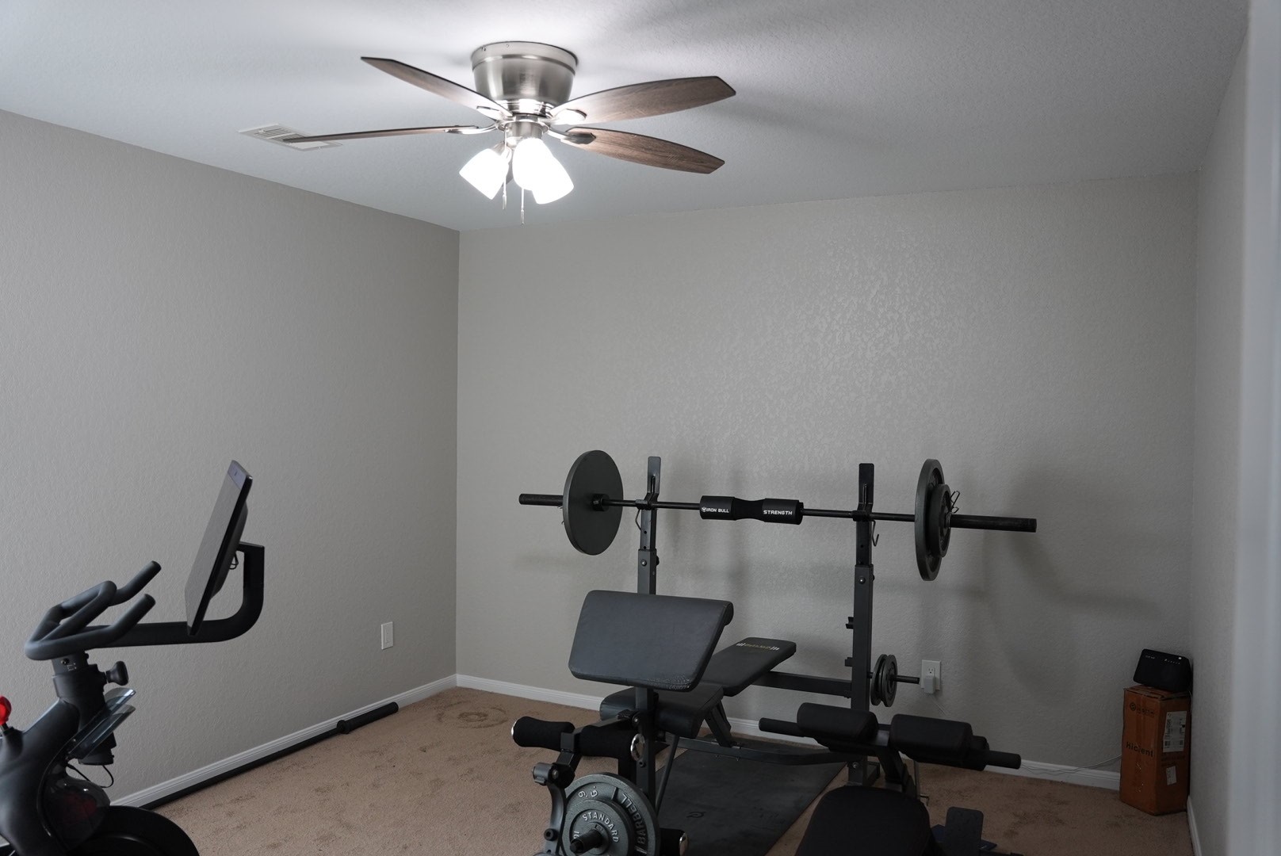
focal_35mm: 28
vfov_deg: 46.9
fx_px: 986
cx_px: 640
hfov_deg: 66.0
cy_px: 428
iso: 1000
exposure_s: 1/160
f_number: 4
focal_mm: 27.7
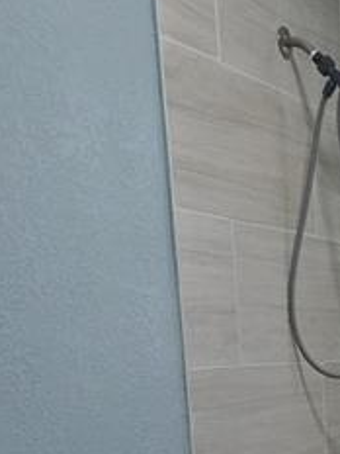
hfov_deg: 17.6
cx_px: 494
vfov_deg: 23.2
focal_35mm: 76
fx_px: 995
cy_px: 564
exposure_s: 1/180
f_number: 1.8
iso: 64
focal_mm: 5.4
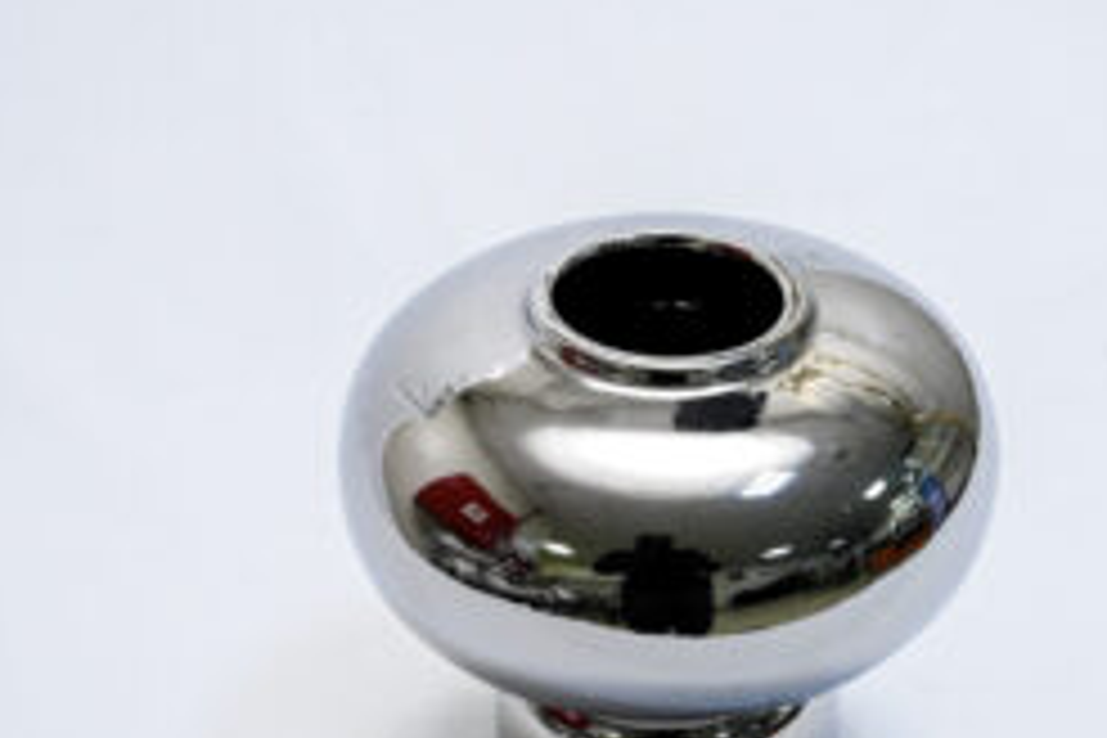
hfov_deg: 24.1
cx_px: 666
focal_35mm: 84
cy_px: 475
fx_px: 2583
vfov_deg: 16.2
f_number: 13
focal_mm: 48
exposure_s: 1/125
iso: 3200
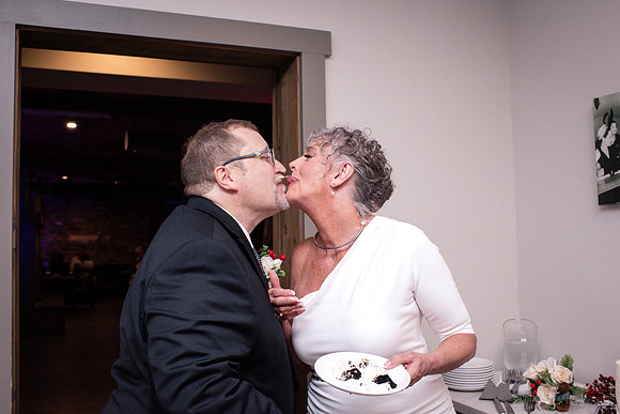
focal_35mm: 35
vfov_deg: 37.9
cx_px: 310
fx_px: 603
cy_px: 207
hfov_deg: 54.4
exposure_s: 1/200
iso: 2500
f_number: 5.6
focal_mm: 35
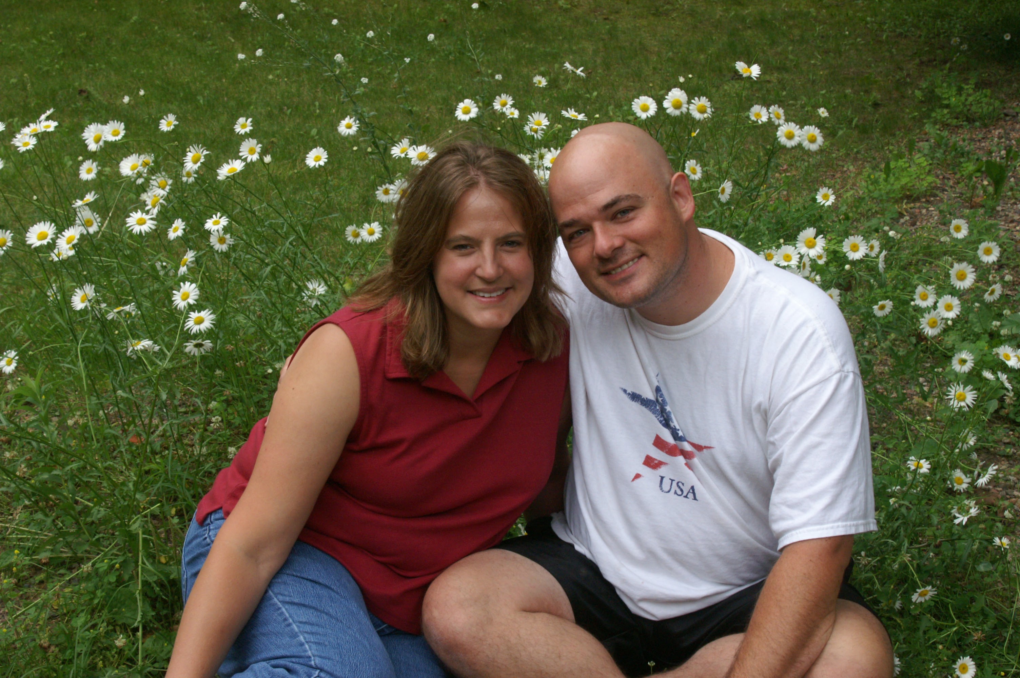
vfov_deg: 25.7
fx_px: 1486
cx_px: 510
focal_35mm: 52
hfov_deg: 37.9
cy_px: 339
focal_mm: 35
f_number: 11
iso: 800
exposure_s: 1/125
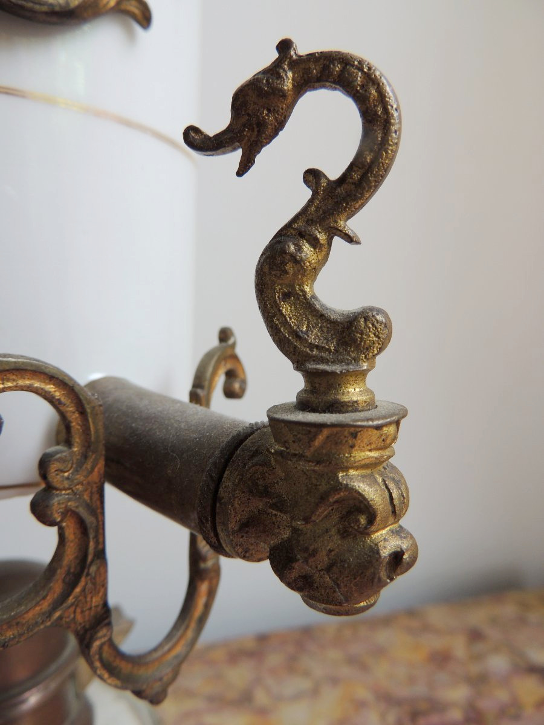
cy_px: 362
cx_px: 272
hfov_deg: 56.8
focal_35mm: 24
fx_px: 503
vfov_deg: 71.6
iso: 100
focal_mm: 4.3
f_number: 3
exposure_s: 1/30
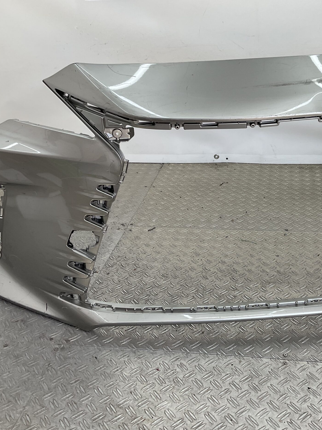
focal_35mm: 40
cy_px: 211
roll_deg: +0.2
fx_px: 496
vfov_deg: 46.8
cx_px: 221
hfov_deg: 35.5
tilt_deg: -28.9
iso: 16
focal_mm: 3
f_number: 1.8
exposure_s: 1/146
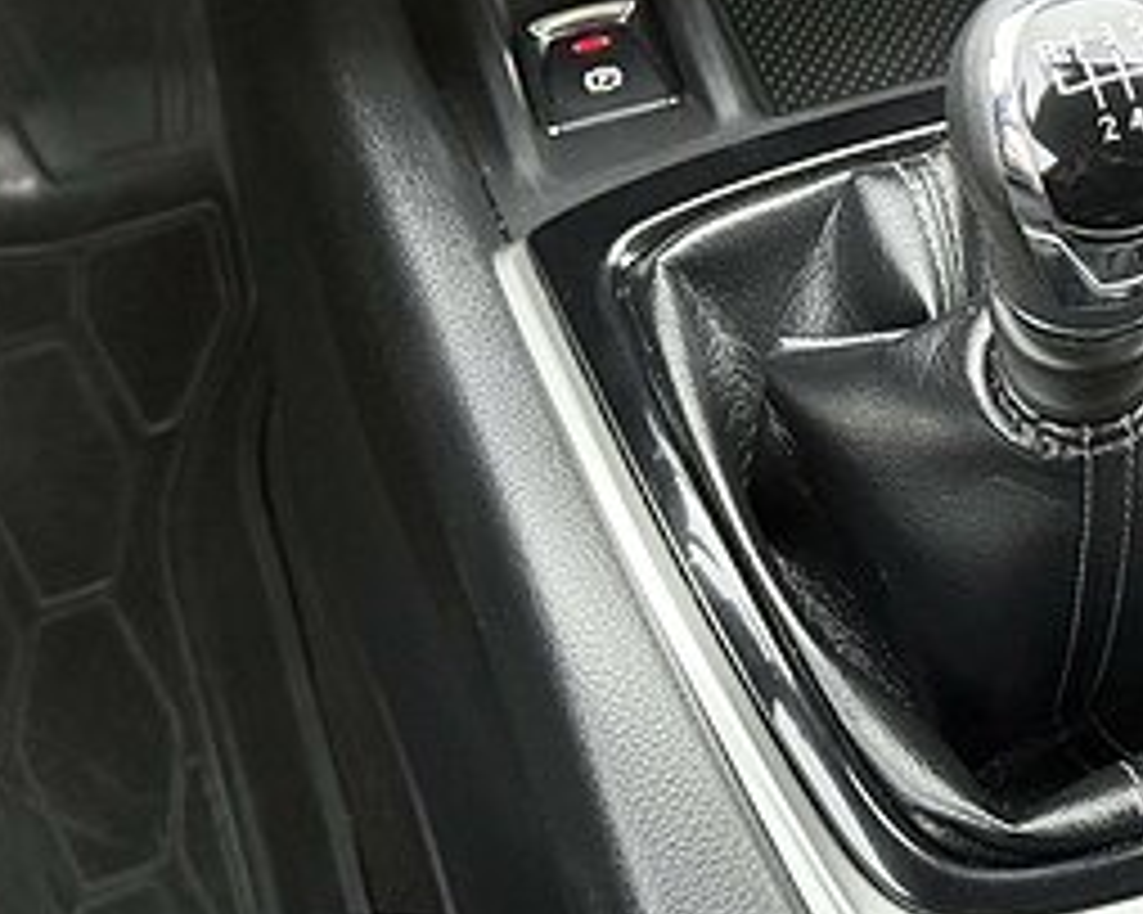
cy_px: 153
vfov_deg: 15.1
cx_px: 1094
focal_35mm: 101
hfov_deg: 18.6
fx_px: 3415
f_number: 1.78
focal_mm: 6.76
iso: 500
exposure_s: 1/37
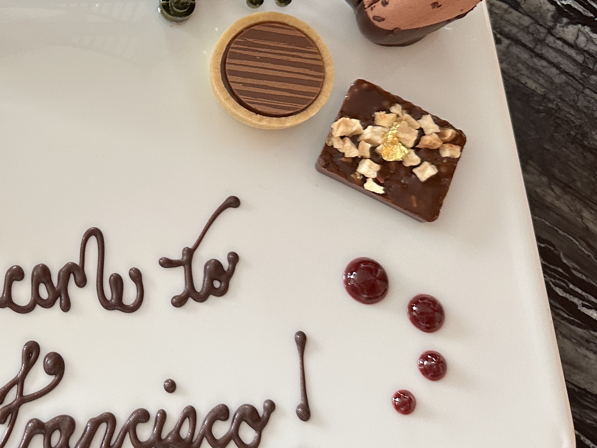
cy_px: 172
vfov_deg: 28.5
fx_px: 880
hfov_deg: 34.2
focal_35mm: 51
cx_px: 3
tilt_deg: -73.3
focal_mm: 6.86
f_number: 1.78
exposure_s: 1/60
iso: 400
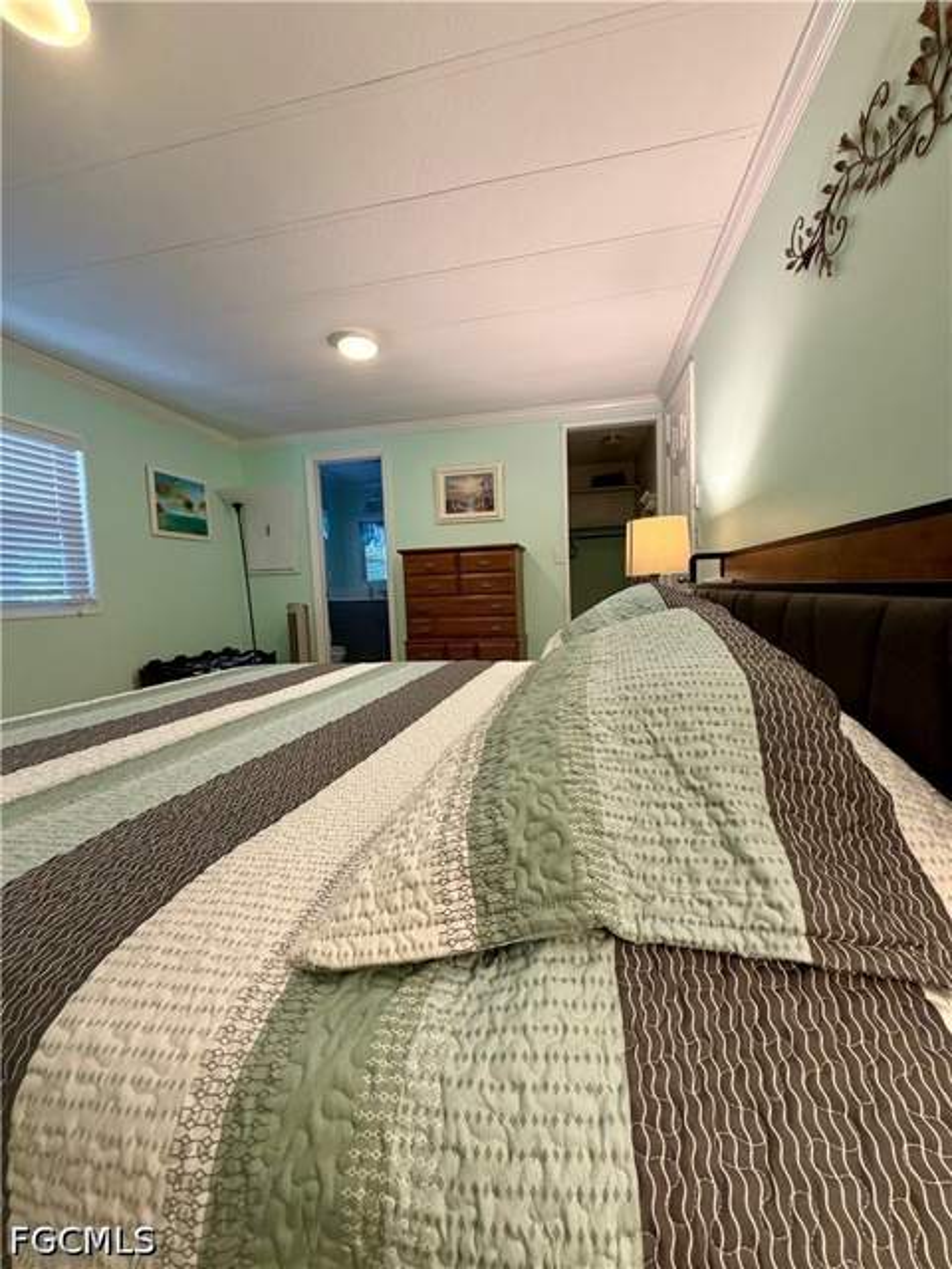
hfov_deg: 85.7
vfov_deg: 102.1
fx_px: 513
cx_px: 476
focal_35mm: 14
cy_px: 634
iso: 250
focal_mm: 2.22
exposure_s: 1/60
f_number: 2.2
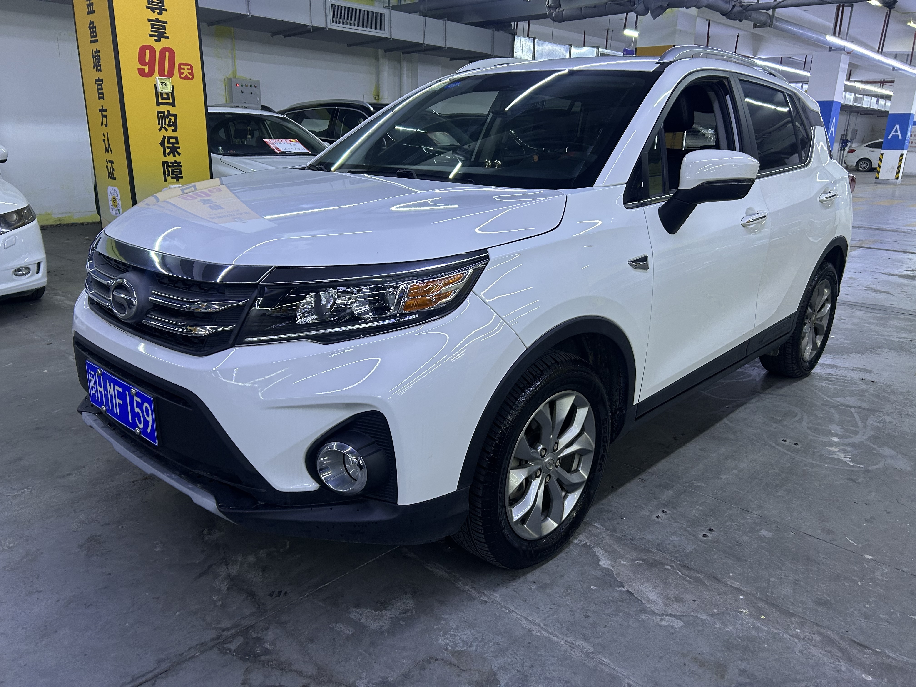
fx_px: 688
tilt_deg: -15.8
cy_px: 344
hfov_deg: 67.3
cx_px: 458
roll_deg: -1.4
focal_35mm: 26
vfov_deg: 53.1
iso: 125
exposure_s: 1/50
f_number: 1.5
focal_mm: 5.7
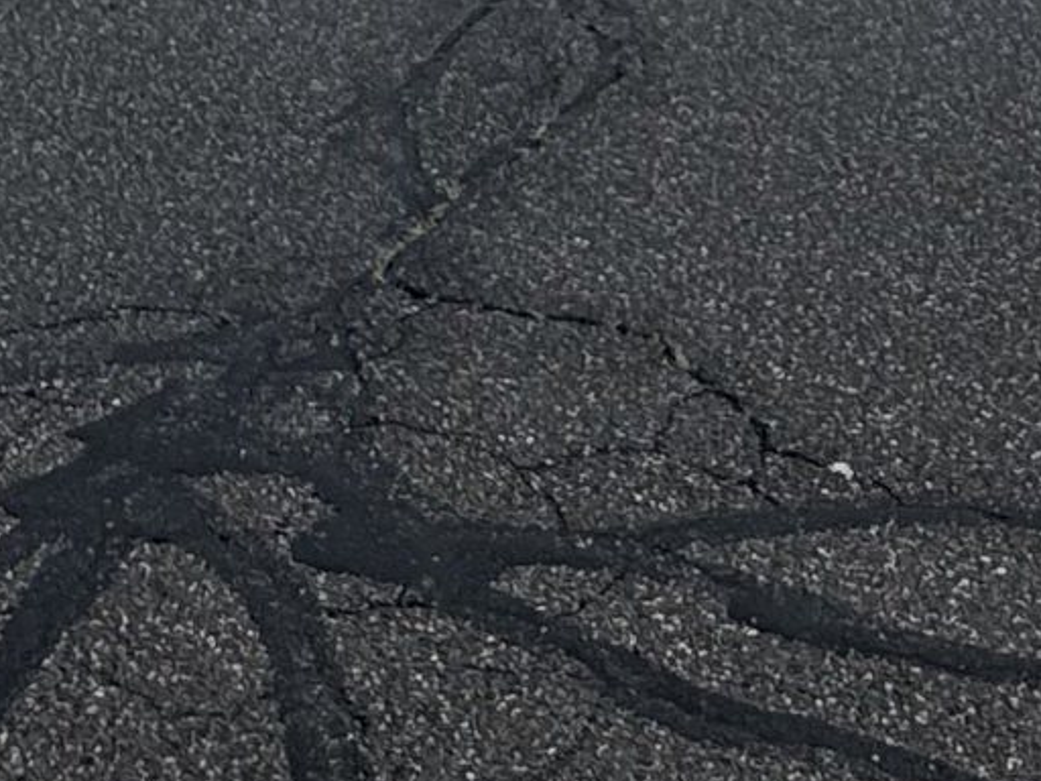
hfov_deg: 22.8
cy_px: -1076
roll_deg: -1.5
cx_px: 886
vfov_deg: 13.2
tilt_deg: +6.3
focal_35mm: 84
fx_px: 2526
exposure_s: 1/1420
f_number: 2.2
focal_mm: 2.22
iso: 40
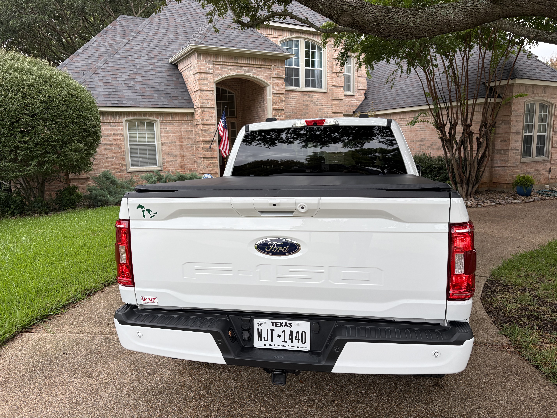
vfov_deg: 53.1
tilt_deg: -7.8
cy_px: 209
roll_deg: +2.3
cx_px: 278
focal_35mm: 26
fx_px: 418
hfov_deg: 67.3
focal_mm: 5.96
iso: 50
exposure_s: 1/694
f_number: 1.6
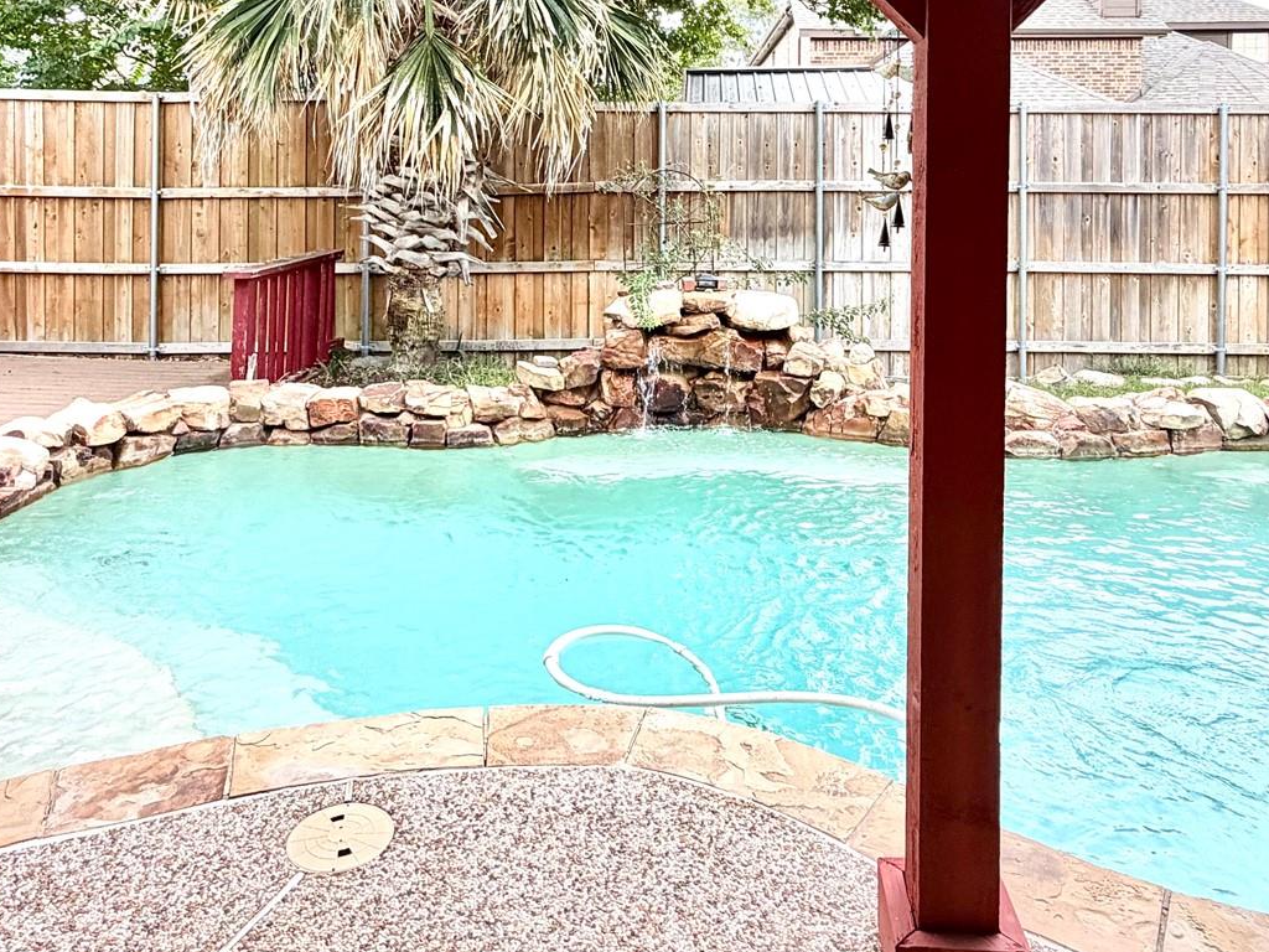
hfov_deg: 63.4
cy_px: 197
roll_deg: +0.9
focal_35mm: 28
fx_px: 1026
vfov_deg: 47.2
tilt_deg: -2.5
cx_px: 637
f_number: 2.2
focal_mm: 2.22
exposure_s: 1/121
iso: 80
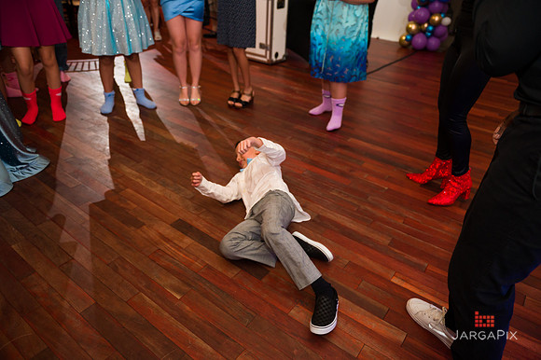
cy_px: 180
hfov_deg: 73.8
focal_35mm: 24
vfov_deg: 53.1
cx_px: 270
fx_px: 360
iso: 1250
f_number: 3.2
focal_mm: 24
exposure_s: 1/125
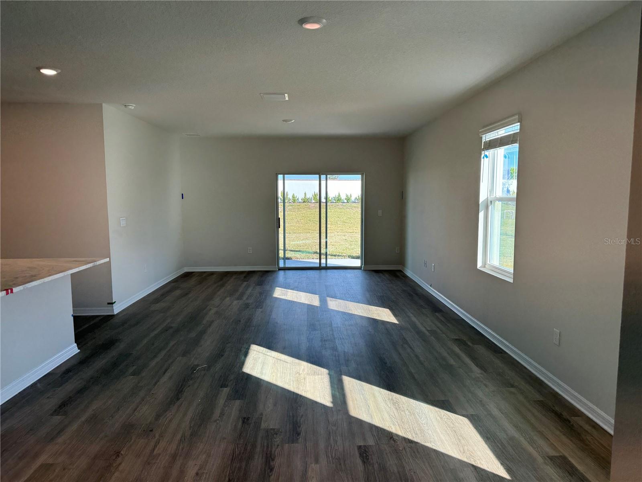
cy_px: 241
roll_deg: +0.2
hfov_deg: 71.6
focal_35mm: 24
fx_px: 445
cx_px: 321
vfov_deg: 56.8
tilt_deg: -5.8
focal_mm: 6.76
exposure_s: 1/315
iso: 80
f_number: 1.78
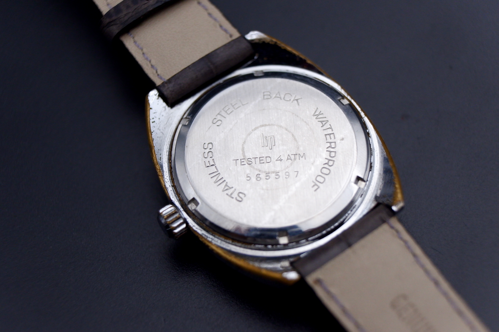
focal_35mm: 59
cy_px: 166
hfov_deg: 33.9
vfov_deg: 23.0
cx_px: 250
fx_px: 818
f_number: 4
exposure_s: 1/4000
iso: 2000
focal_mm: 39
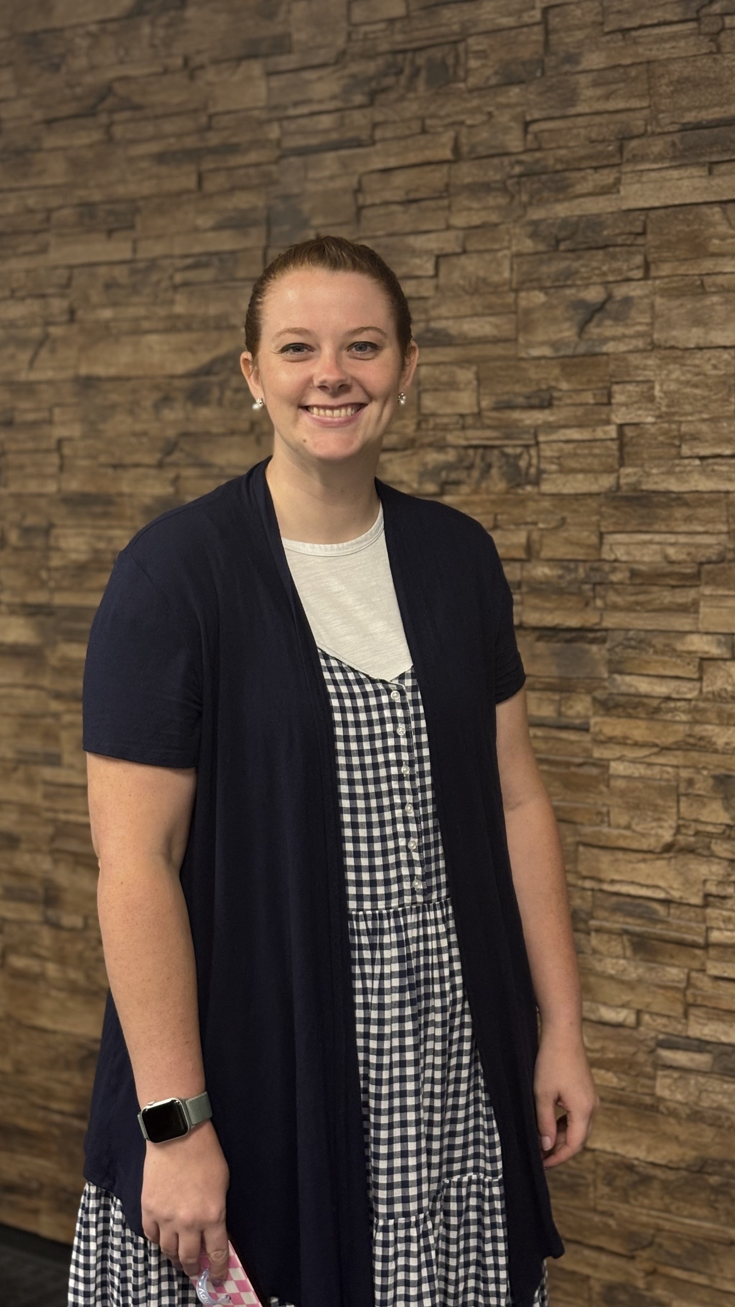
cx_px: 363
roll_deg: +1.3
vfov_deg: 36.6
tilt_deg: -5.6
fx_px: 1974
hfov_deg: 21.1
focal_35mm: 57
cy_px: 655
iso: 125
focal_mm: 5.96
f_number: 1.6
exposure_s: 1/40
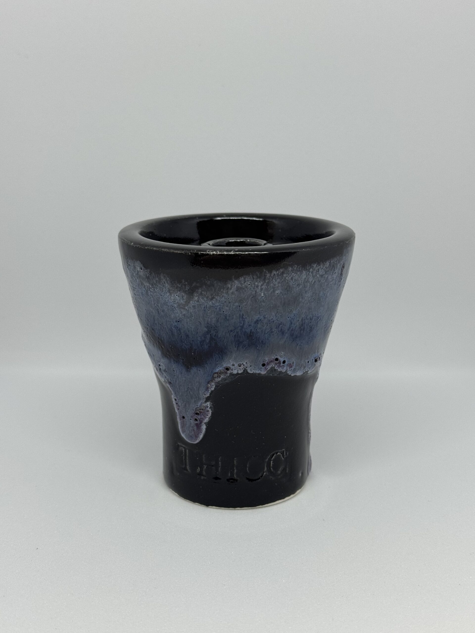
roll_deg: -0.6
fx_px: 878
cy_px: 316
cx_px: 238
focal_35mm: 48
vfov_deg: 39.7
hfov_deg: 30.3
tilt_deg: -14.7
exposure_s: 1/160
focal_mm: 6.76
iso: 50
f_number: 1.78
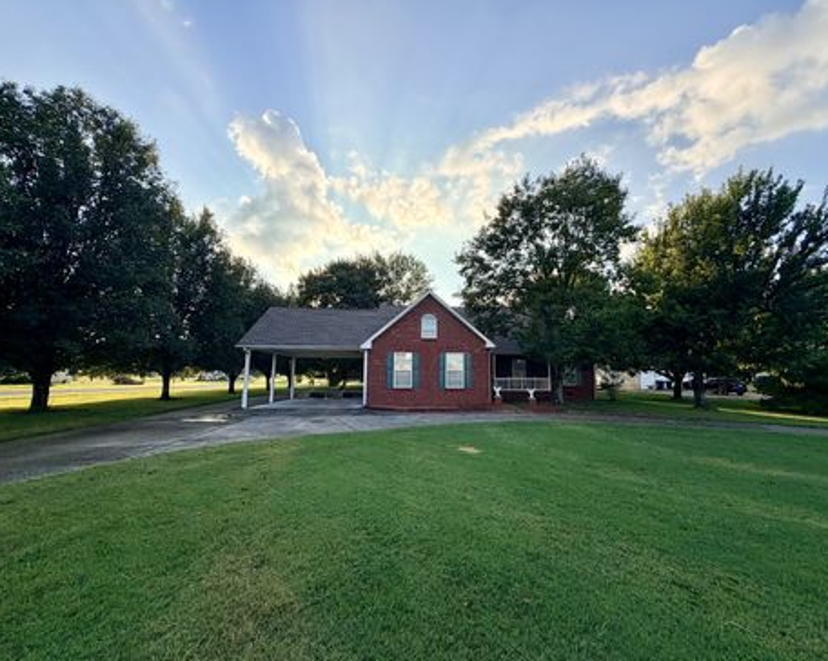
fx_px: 367
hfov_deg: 96.8
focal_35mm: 15
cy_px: 333
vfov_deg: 84.0
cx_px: 434
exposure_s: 1/734
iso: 40
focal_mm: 2.22
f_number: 2.2
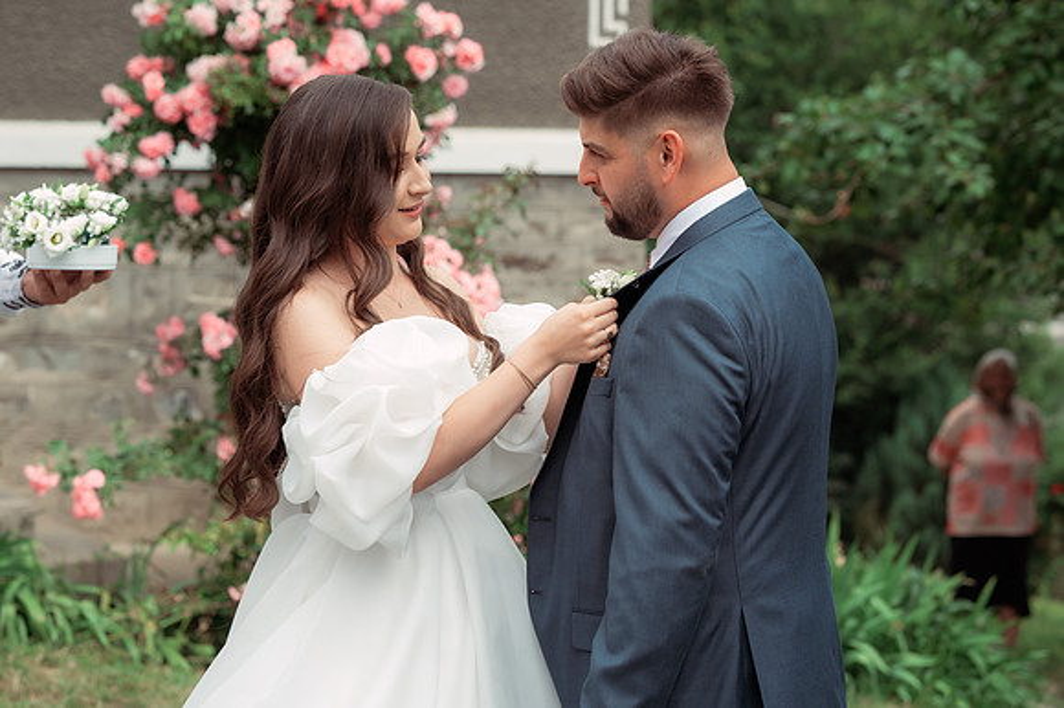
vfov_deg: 14.8
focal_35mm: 92
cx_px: 488
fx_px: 2722
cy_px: 326
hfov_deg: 22.1
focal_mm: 85
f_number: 4.5
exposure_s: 1/800
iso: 250
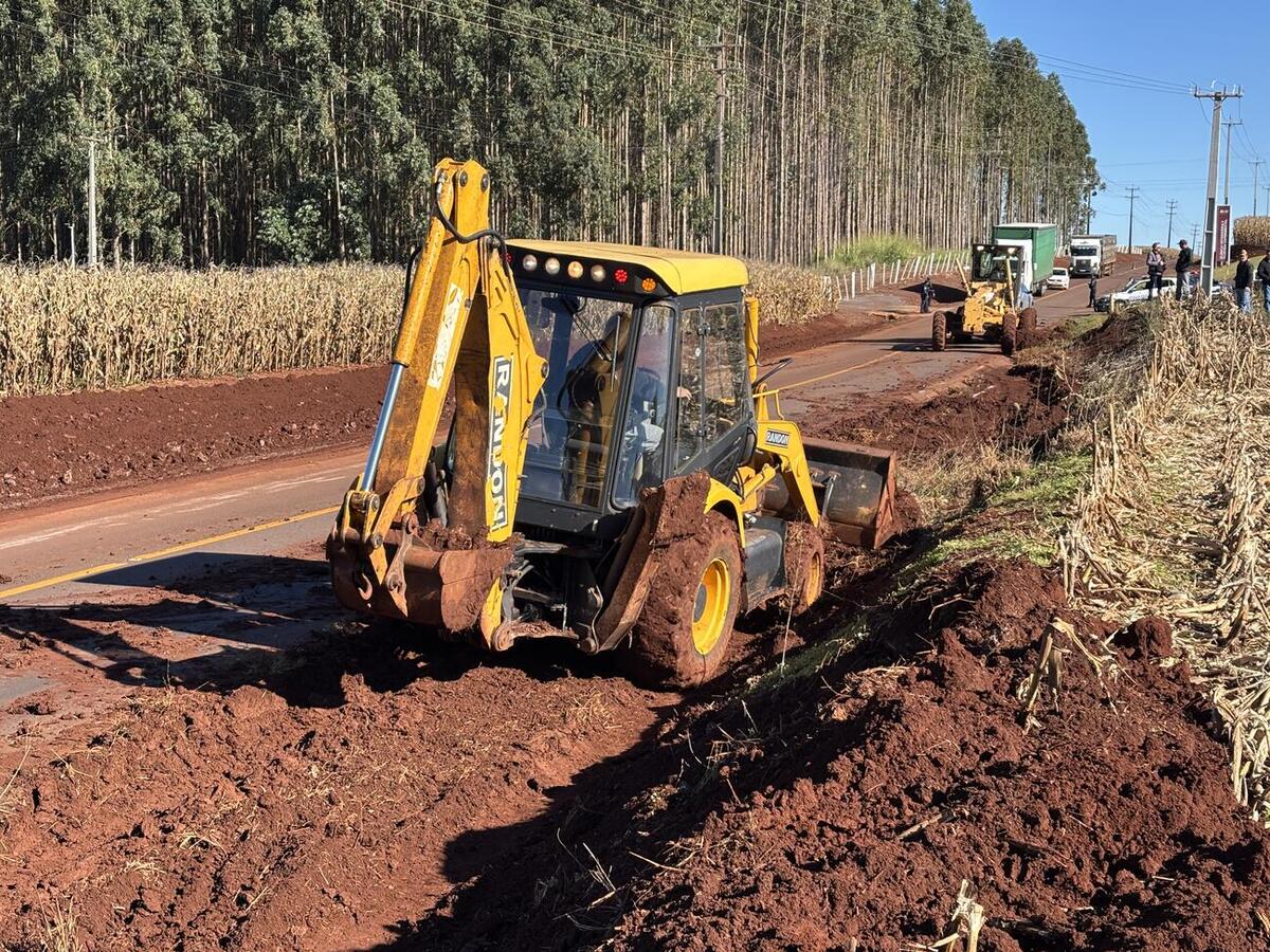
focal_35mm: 52
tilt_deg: -5.8
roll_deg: -0.3
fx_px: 1908
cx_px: 635
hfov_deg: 36.8
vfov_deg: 28.0
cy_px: 476
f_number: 1.6
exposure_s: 1/1080
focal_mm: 5.96
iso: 32
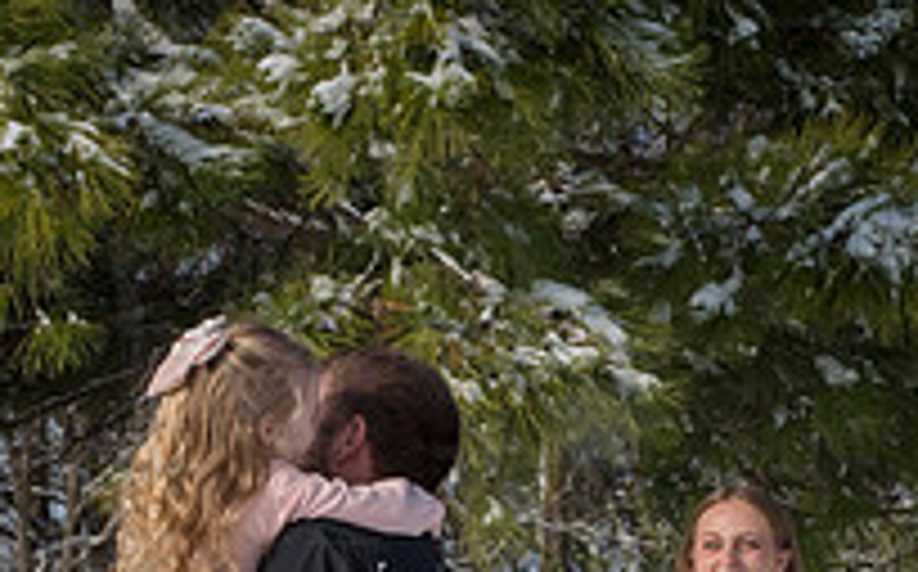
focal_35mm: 180
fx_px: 4498
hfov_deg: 11.6
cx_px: 338
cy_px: 739
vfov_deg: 7.2
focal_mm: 80
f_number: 11
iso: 640
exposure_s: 1/1600
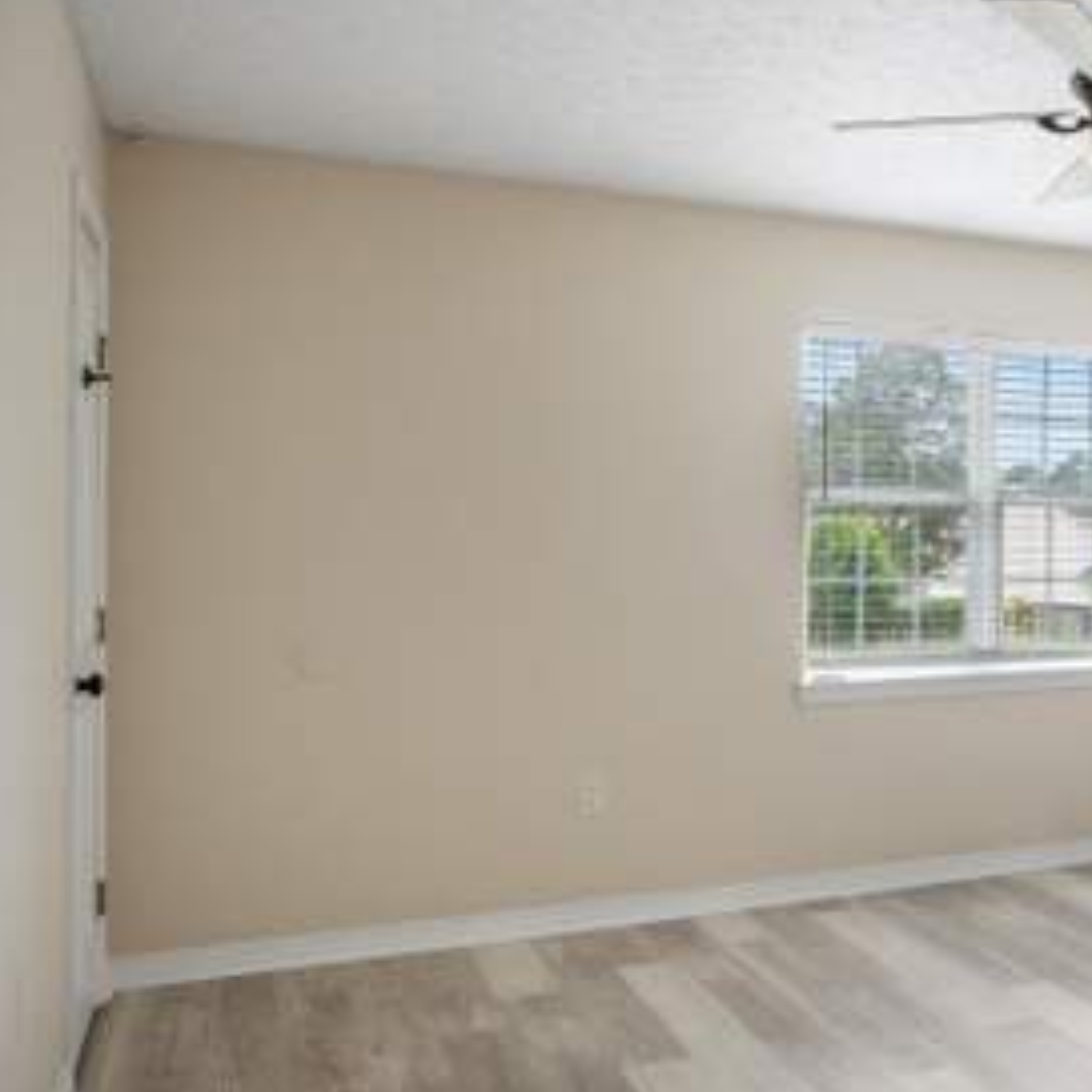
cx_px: 947
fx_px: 1285
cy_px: 592
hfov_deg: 42.8
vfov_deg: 46.0
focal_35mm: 36
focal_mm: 24
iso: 100
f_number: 8
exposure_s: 1/13
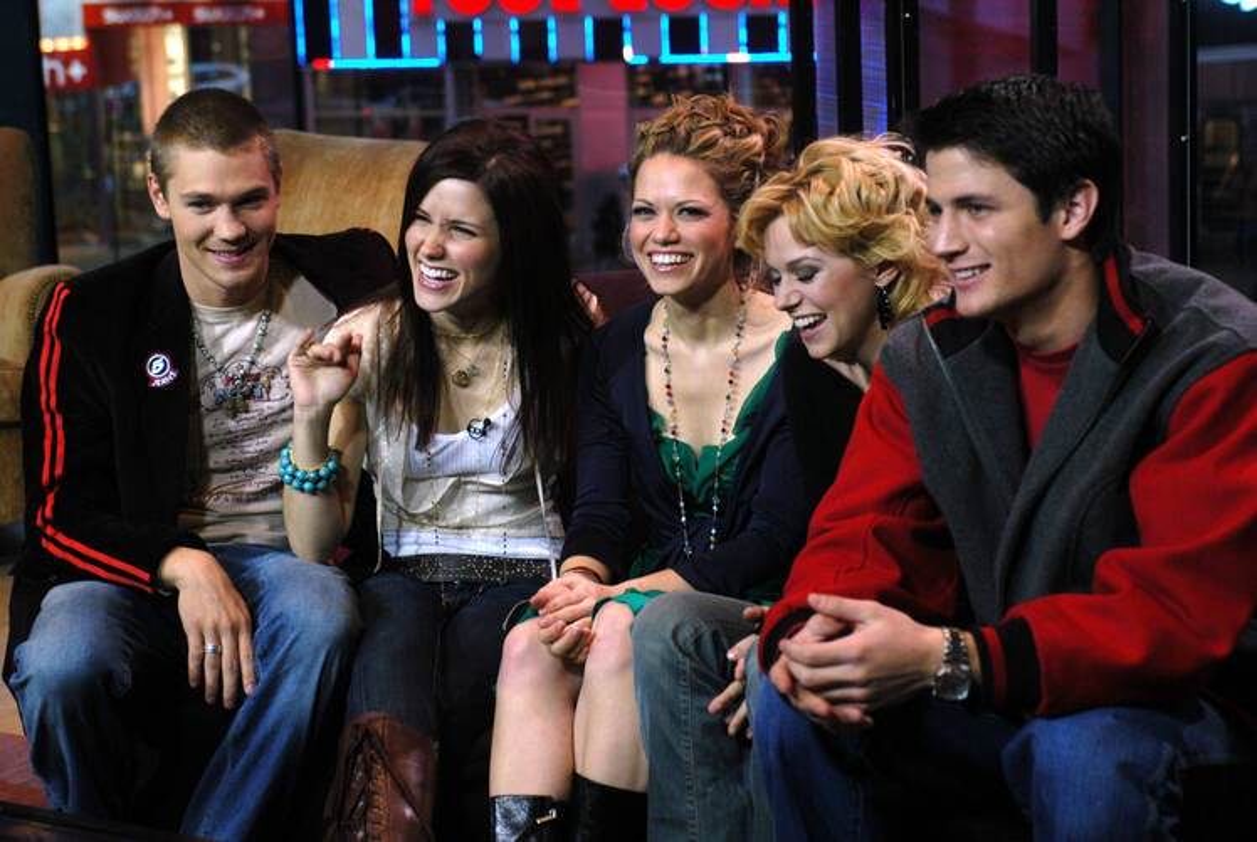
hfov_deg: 27.0
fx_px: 2622
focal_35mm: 75
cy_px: 421
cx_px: 628
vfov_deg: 18.2
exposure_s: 1/125
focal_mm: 50
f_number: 4
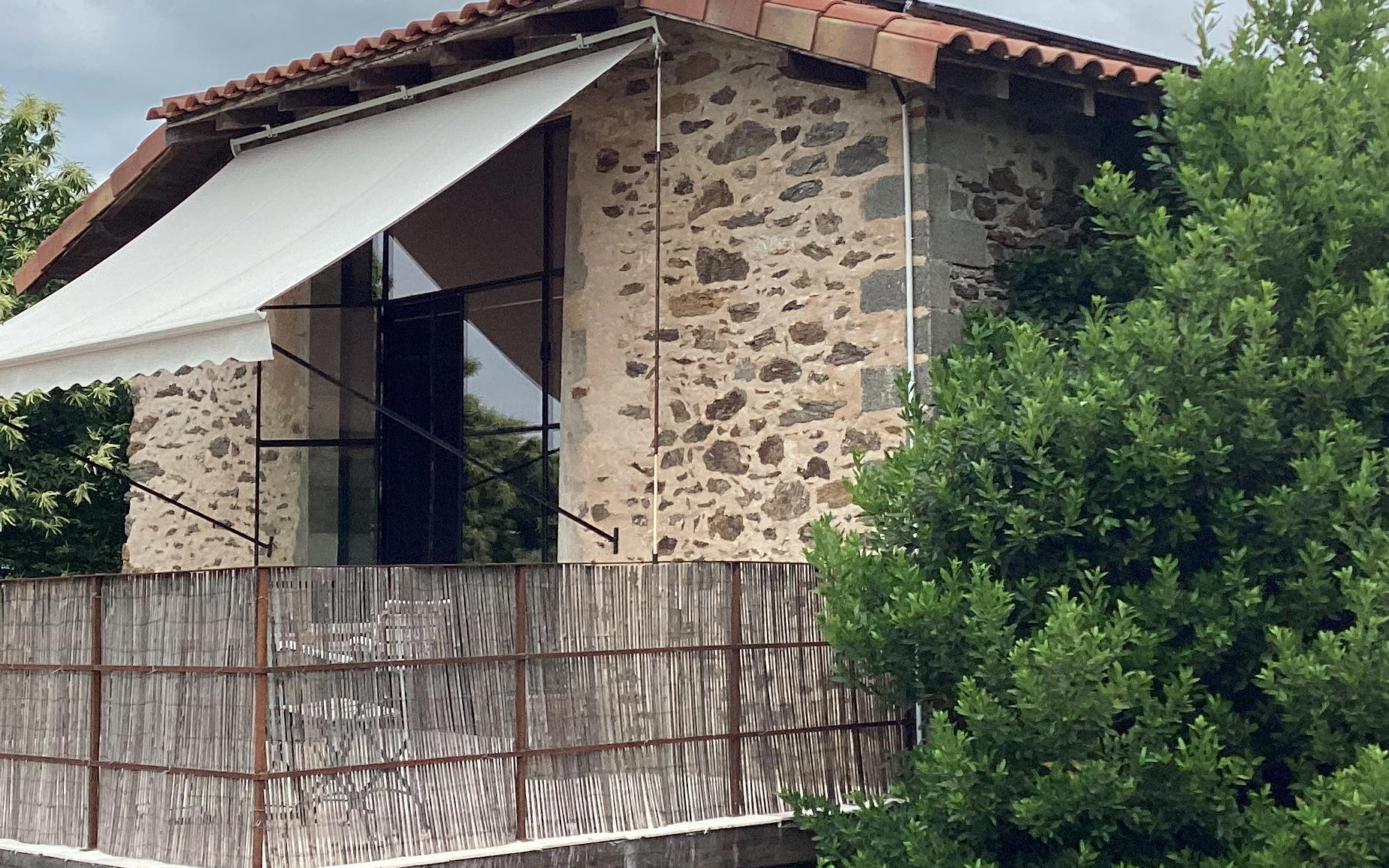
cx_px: 534
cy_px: 387
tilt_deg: +6.3
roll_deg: +0.7
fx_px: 2196
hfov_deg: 34.9
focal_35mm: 58
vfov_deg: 22.4
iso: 25
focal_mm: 3.3
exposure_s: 1/1381
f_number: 2.4
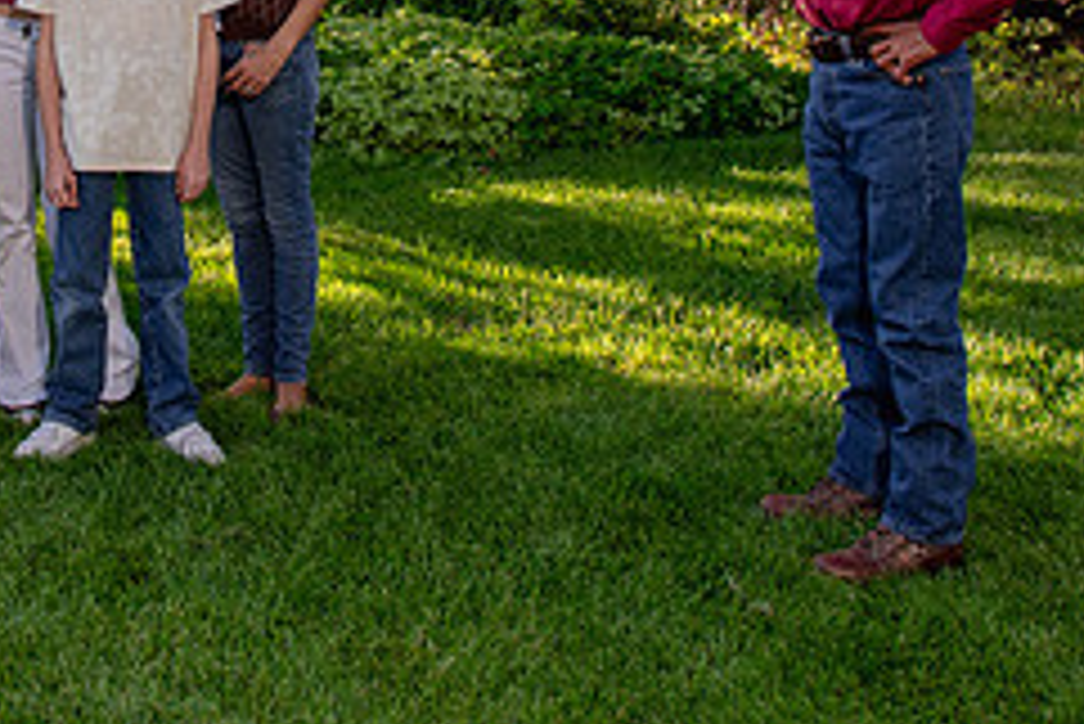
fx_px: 2169
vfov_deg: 17.6
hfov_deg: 27.5
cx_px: 212
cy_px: -242
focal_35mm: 72
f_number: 8
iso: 500
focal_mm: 24
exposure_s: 1/250
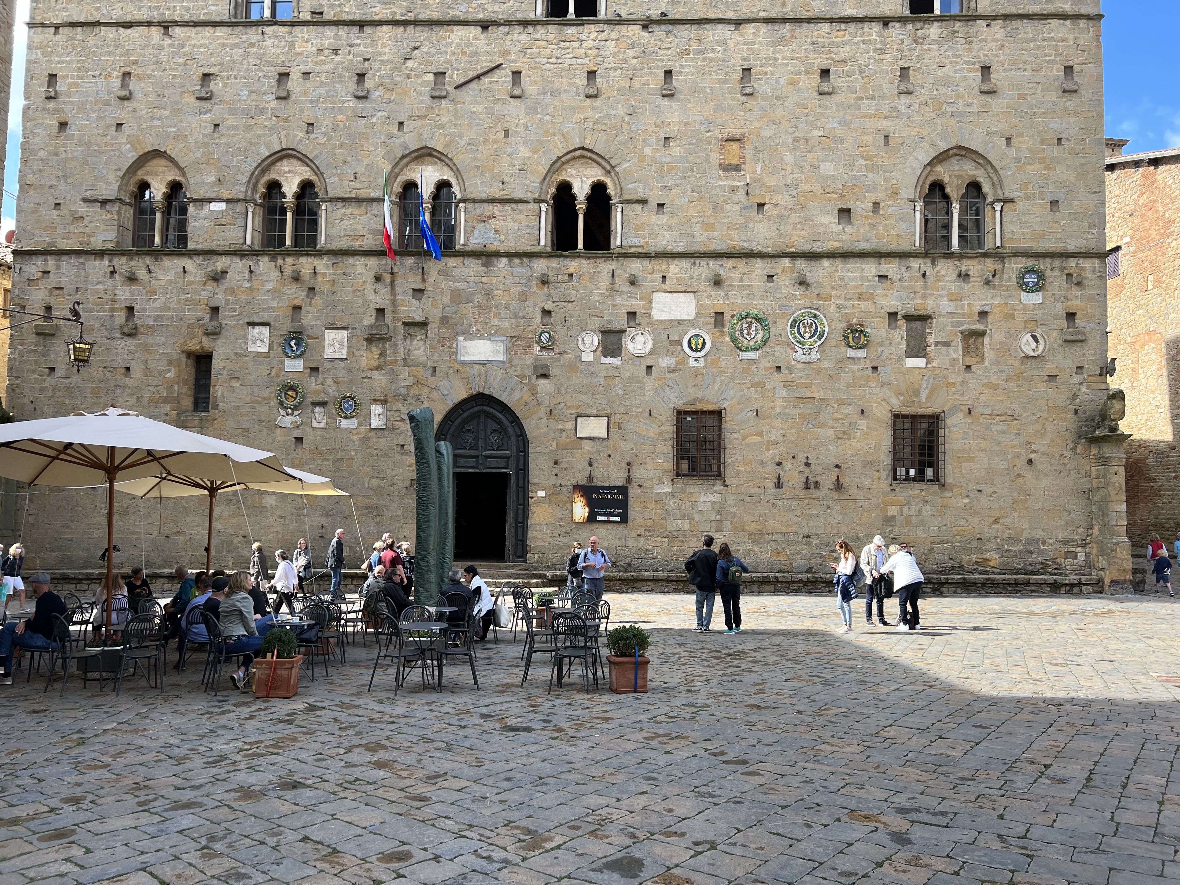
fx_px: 886
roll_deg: -1.0
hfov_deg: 67.3
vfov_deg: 53.1
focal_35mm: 26
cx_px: 590
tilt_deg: +3.9
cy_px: 442
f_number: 1.5
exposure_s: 1/846
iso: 50
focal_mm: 5.7
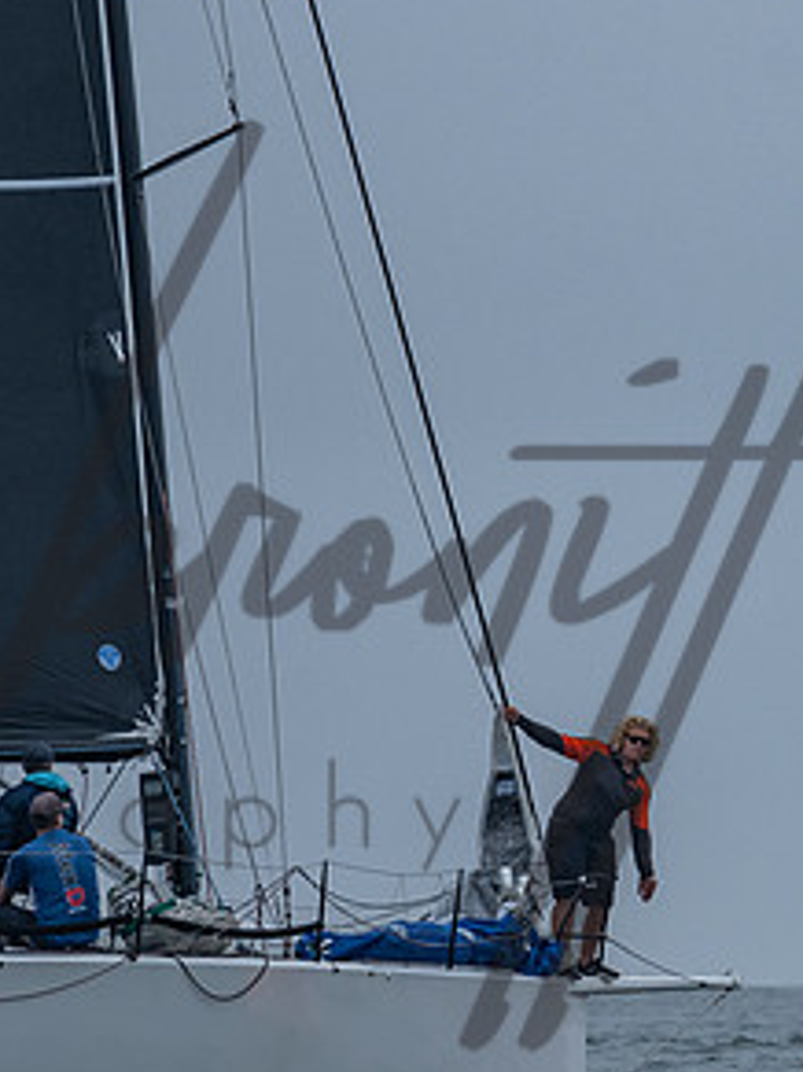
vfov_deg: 3.6
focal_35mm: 552
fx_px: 17086
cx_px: 574
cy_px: 657
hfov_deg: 2.7
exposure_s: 1/1600
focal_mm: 200
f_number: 6.3
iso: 320
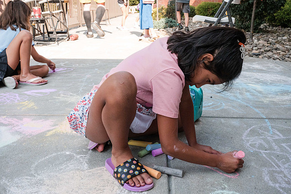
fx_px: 291
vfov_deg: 36.9
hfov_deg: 53.2
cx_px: 144
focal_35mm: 36
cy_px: 96
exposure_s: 1/1600
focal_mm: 35
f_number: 16
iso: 6400
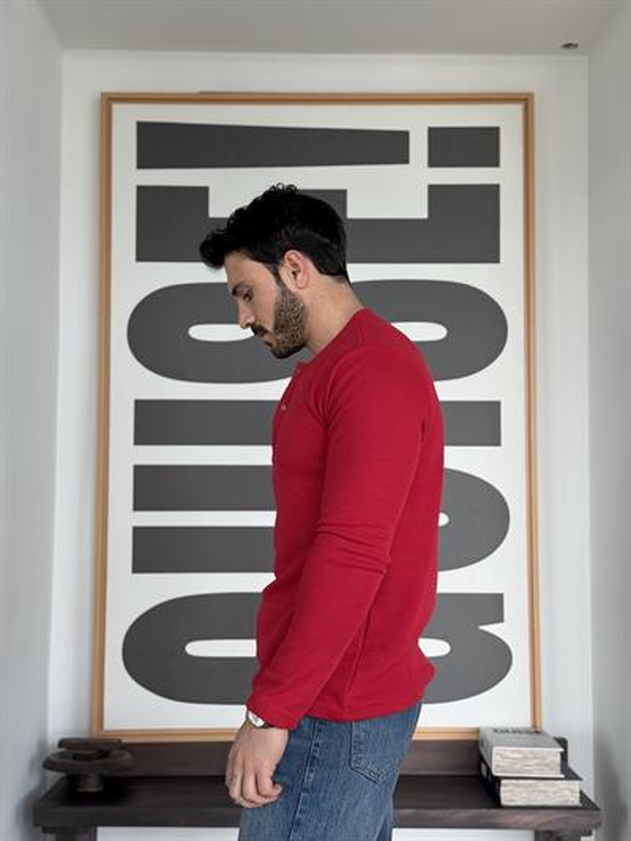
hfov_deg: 30.3
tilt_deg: +3.8
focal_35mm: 48
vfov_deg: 39.6
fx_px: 1166
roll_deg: -0.5
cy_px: 420
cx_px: 316
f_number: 1.78
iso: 100
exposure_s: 1/174
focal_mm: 6.76
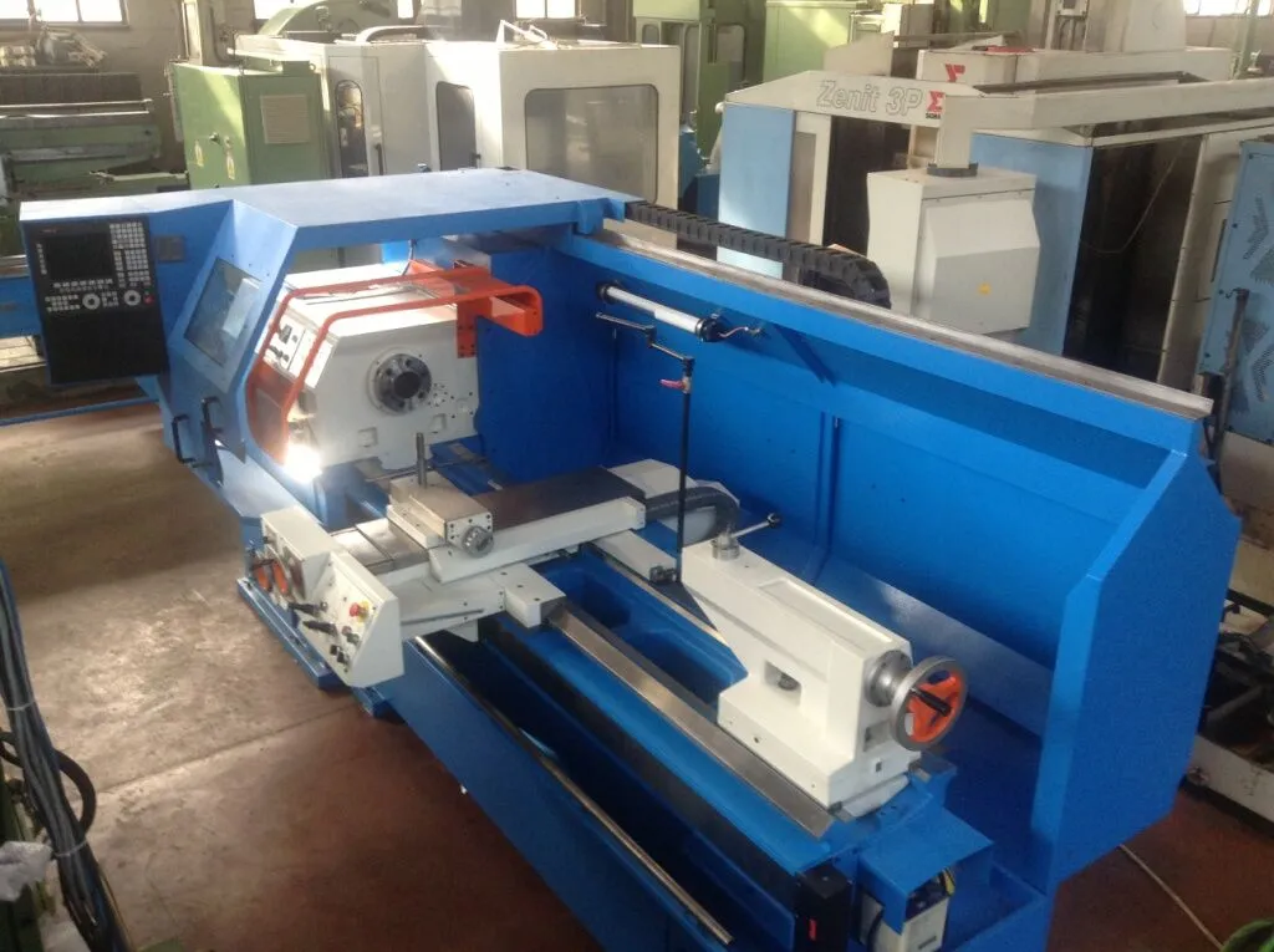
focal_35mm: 33
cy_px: 476
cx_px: 637
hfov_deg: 55.4
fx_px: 1213
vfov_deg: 42.8
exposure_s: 1/24
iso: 80
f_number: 2.4
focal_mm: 3.3
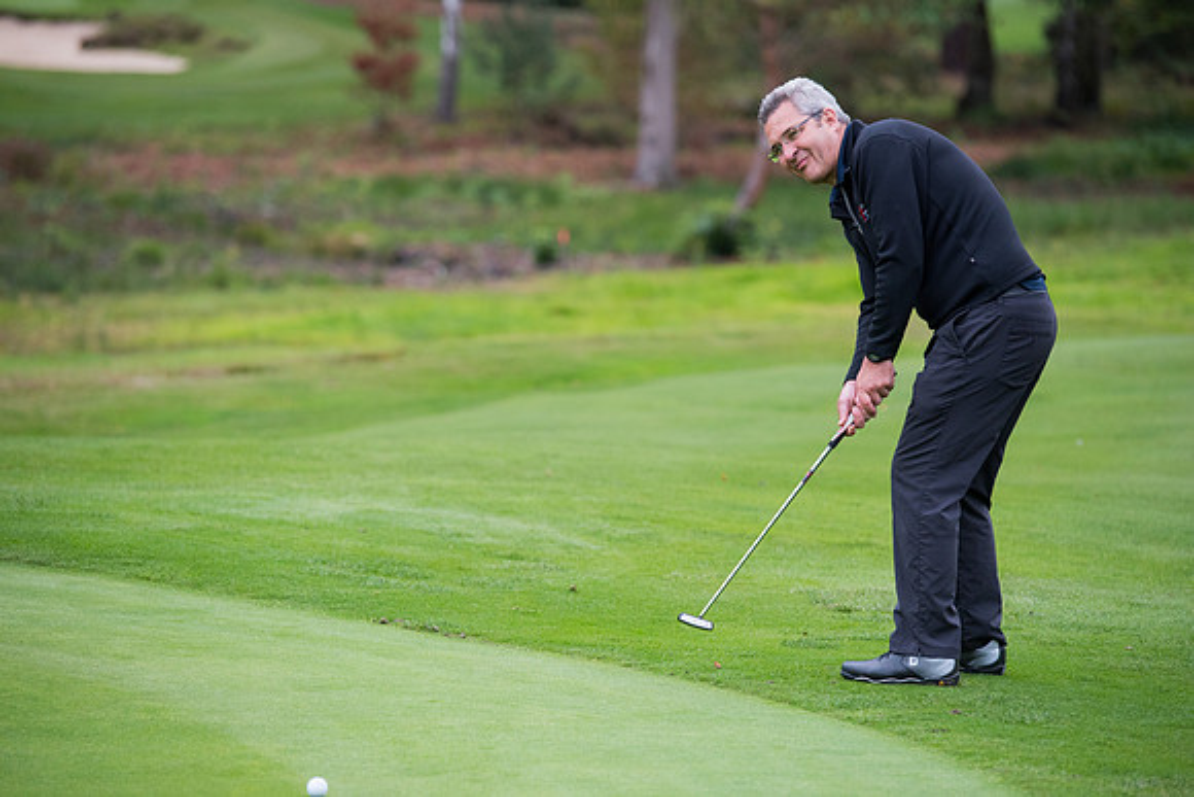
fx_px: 6137
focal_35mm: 185
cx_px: 597
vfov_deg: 7.4
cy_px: 398
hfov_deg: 11.1
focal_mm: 185
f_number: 4
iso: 1000
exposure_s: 1/1250
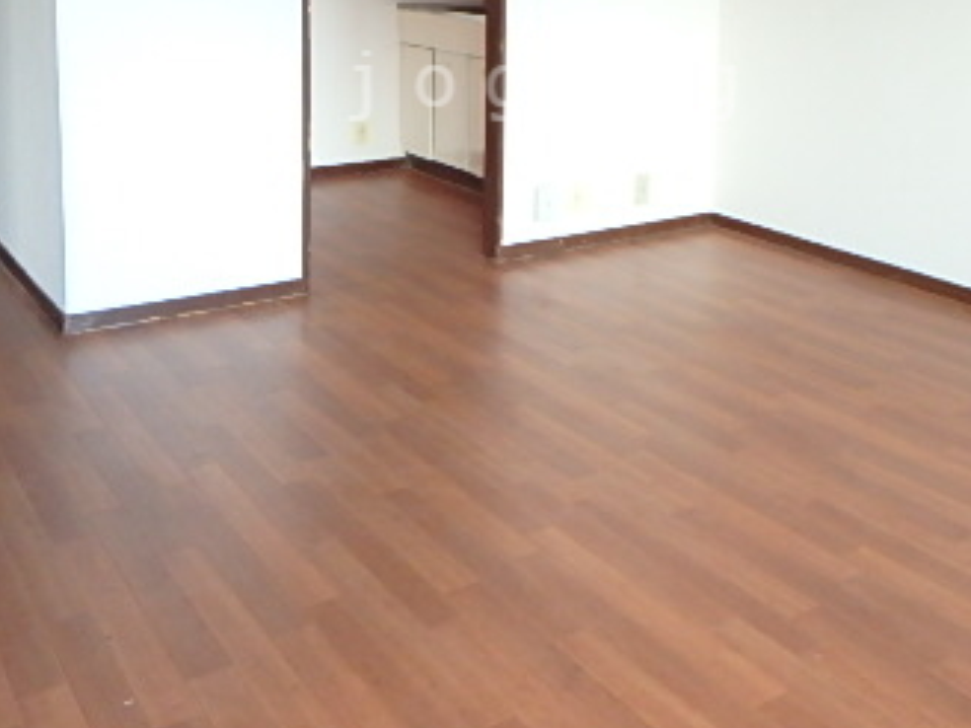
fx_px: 1150
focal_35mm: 41
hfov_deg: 45.7
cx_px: 551
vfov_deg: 33.5
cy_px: 86
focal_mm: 3.7
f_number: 3.5
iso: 400
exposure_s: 1/30
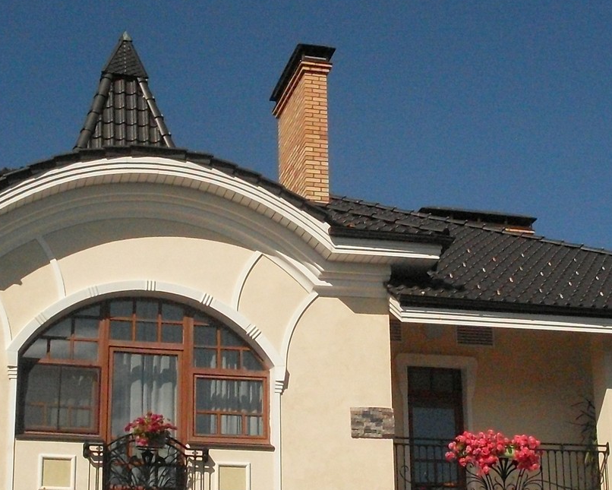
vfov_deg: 18.1
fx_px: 1540
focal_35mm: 85
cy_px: 300
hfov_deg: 22.5
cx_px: 315
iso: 400
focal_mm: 8.1
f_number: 9.1
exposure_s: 1/1500
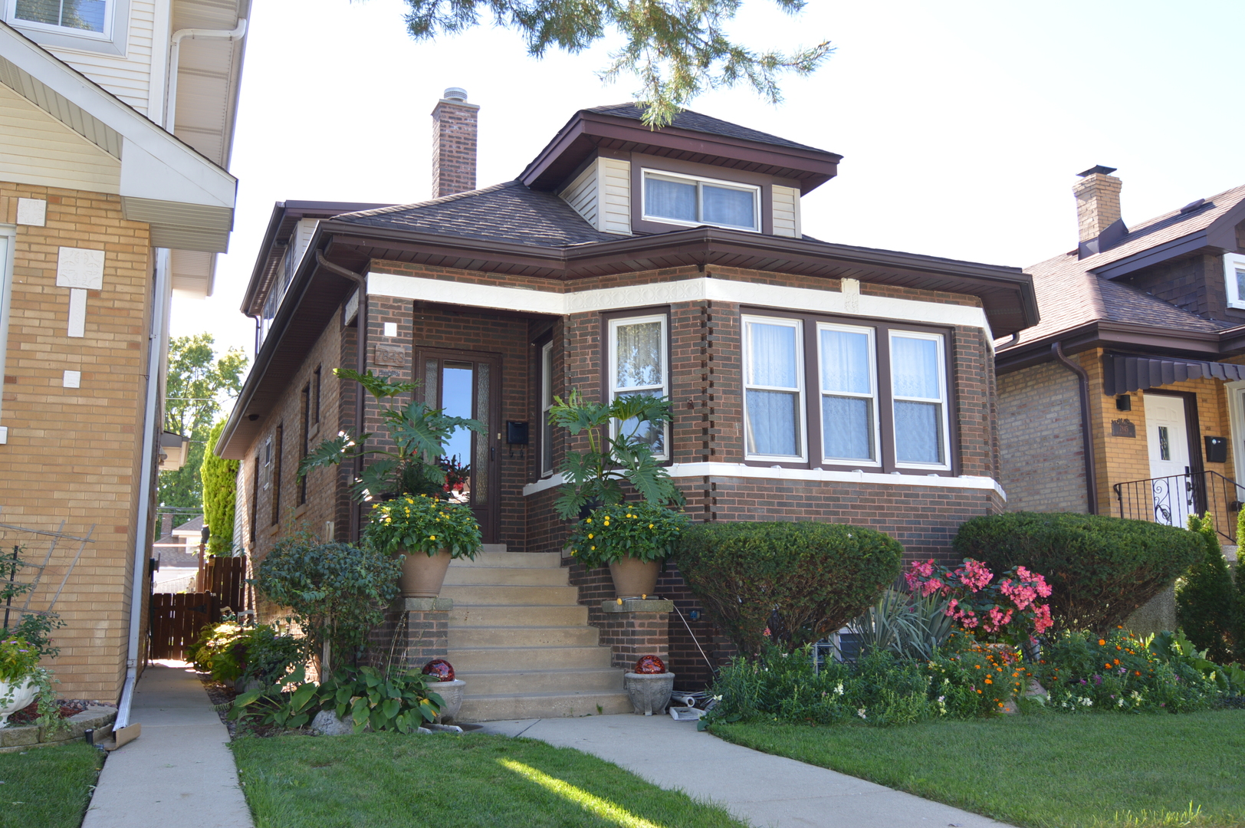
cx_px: 622
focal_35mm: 33
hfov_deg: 57.3
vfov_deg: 39.9
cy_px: 414
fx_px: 1140
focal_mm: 22
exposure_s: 1/125
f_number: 4
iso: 100
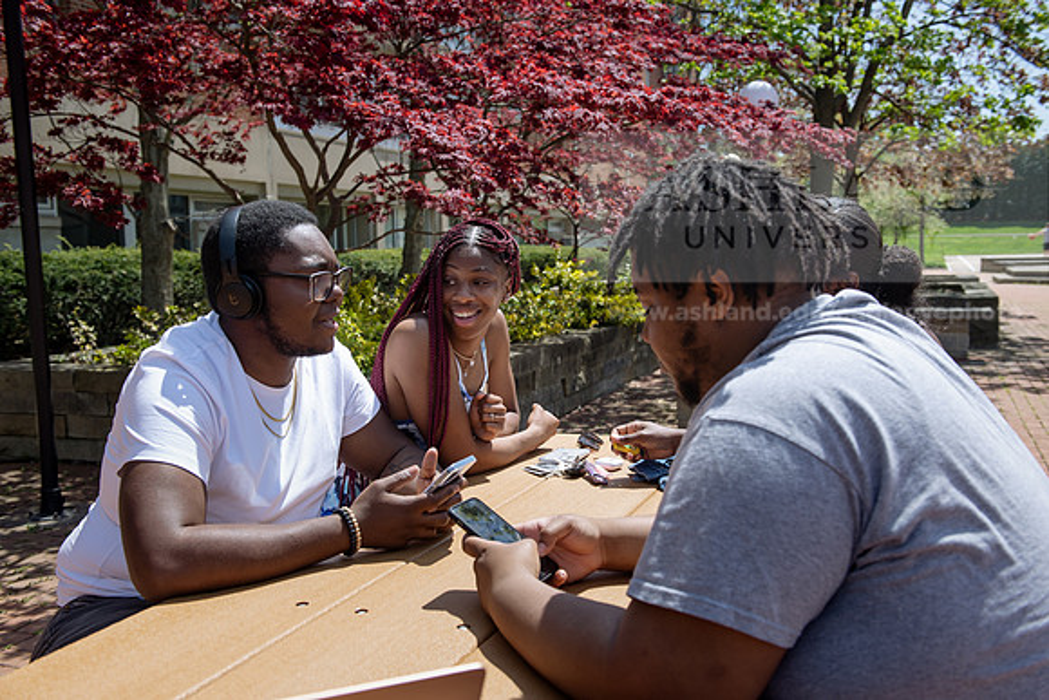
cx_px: 524
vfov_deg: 37.9
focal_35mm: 35
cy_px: 350
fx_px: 1020
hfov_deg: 54.4
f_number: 5.6
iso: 125
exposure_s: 1/400
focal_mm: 35
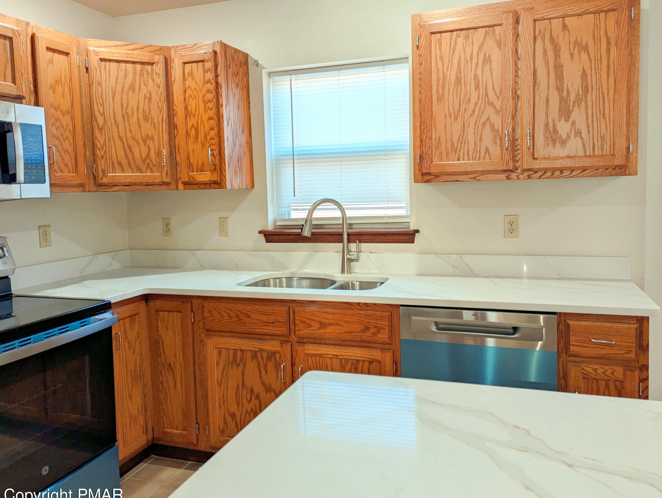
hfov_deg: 63.4
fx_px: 536
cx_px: 336
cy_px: 231
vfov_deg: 49.8
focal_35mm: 28
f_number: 1.85
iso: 68
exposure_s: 1/120
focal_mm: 6.81
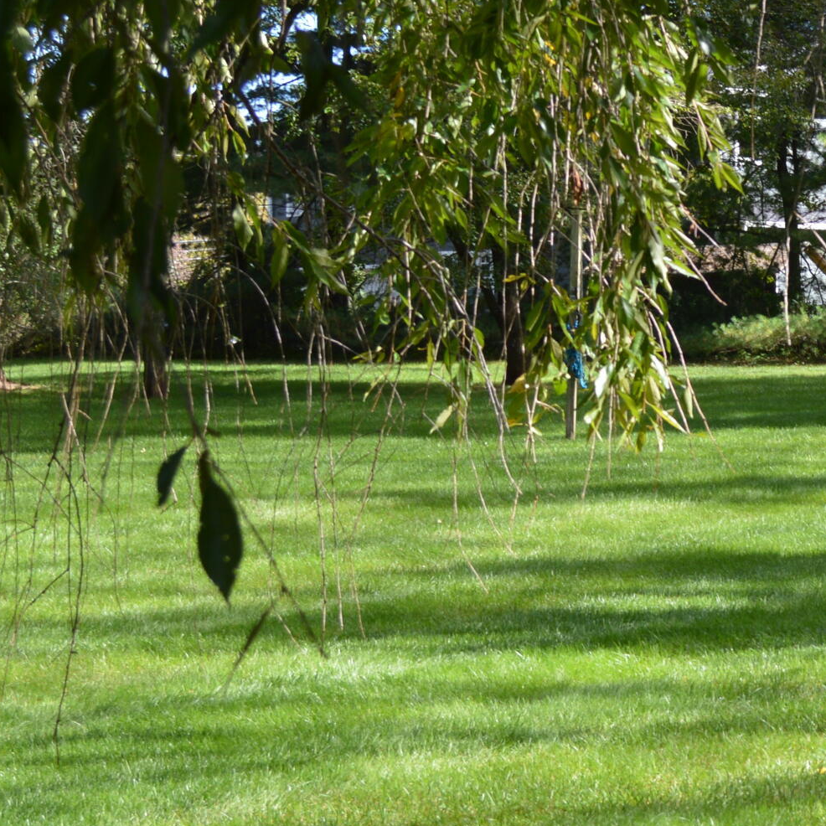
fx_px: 3348
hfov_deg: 13.7
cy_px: 438
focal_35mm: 124
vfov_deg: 14.1
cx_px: 968
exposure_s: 1/125
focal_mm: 32
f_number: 5.6
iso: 125
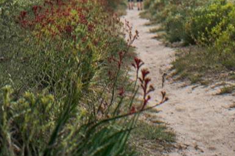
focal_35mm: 91
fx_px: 594
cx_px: 247
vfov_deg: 14.9
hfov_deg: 21.4
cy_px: 43
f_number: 7.1
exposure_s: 1/640
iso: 500
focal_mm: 35
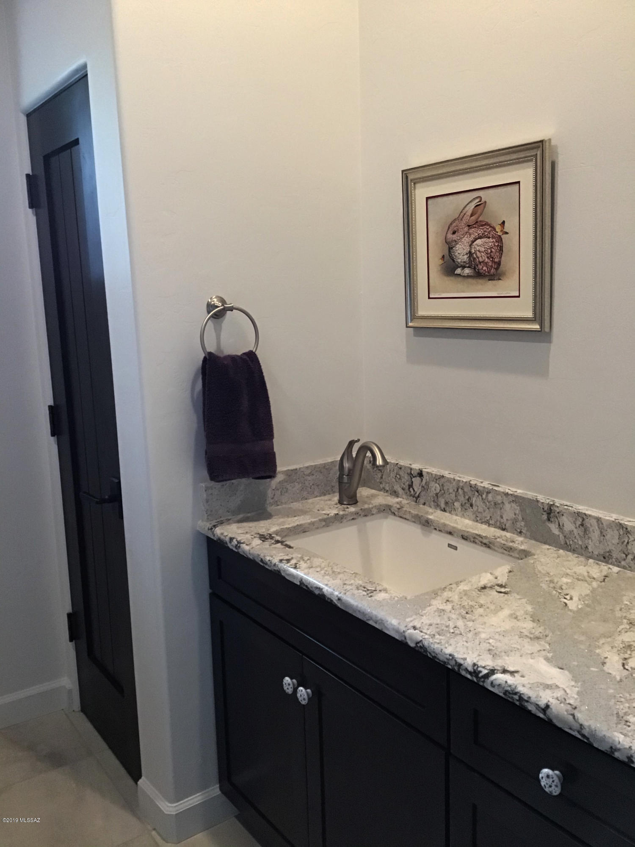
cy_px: 424
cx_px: 318
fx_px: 758
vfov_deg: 58.4
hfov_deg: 45.4
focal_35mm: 31
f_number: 2.4
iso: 125
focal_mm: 3.3
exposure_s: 1/30
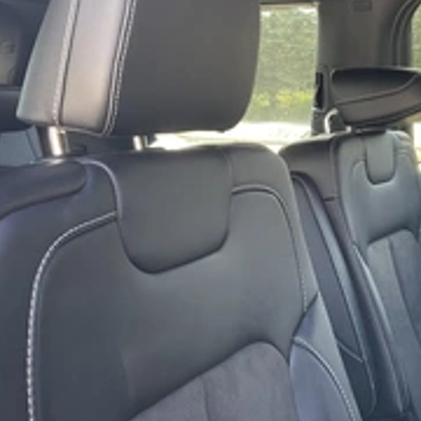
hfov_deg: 29.9
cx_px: 269
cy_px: 218
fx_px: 784
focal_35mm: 57
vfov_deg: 30.0
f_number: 1.8
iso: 64
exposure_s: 1/71
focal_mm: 3
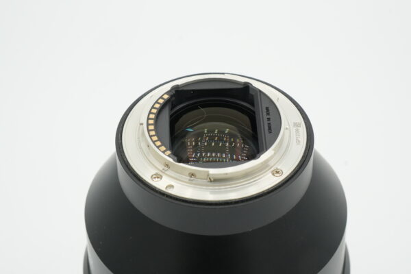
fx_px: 1130
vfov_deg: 13.8
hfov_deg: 20.6
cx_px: 206
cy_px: 137
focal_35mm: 99
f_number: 11
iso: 800
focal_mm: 66
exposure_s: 1/250
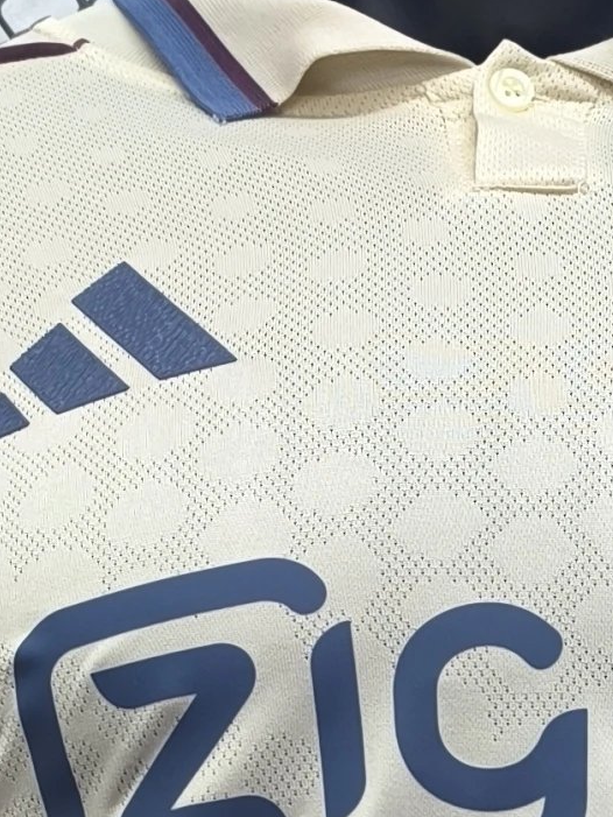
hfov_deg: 13.2
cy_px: 1221
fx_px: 2644
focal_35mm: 112
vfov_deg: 16.1
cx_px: 499
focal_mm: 6.14
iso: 500
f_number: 1.65
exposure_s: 1/50
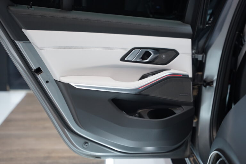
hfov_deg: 28.8
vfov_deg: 19.5
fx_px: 478
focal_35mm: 70
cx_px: 123
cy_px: 82
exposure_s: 1/80
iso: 1000
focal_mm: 70
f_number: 2.8
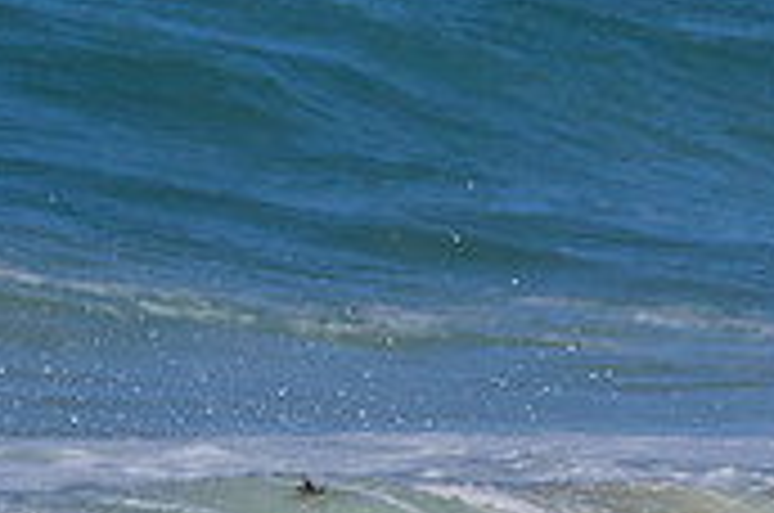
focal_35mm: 3381
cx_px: -378
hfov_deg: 0.6
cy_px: 664
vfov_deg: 0.4
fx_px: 72556
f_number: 11
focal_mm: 1000
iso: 720
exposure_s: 1/3200
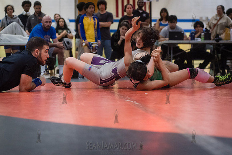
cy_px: 77
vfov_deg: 15.7
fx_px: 560
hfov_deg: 23.4
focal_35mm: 87
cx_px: 110
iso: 8000
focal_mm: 80
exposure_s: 1/400
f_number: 3.5
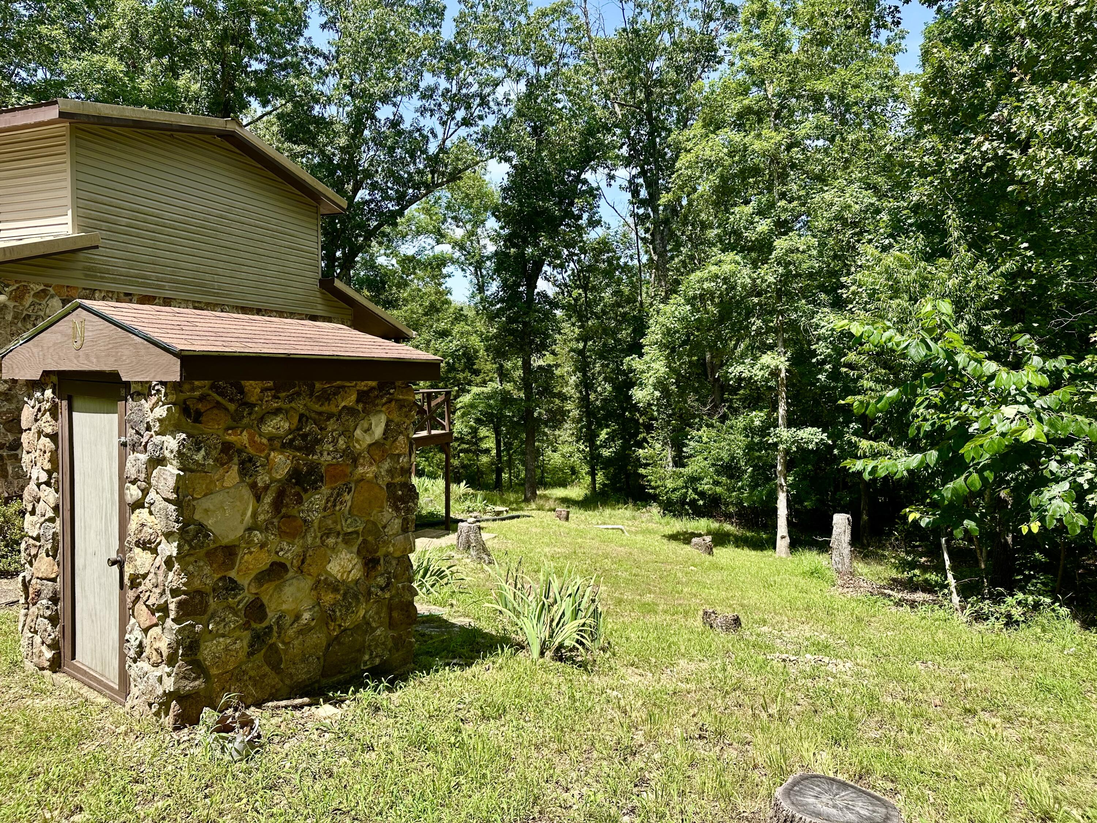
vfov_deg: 56.8
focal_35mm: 24
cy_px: 412
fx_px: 761
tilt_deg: -3.0
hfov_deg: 71.6
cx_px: 548
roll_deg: -0.6
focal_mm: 6.86
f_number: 1.78
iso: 80
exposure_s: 1/1845
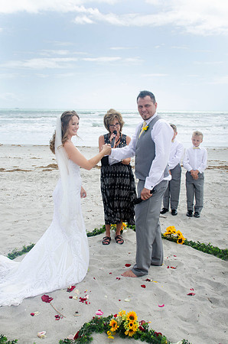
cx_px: 114
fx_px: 315
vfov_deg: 57.3
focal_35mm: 33
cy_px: 172
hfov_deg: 39.8
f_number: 11
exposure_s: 1/250
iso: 100
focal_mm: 22
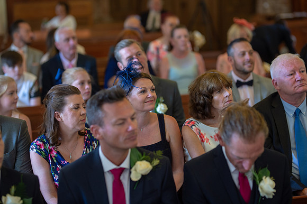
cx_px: 154
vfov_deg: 16.1
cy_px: 102
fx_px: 724
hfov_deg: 23.9
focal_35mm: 85
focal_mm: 85
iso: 1000
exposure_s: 1/160
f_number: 2
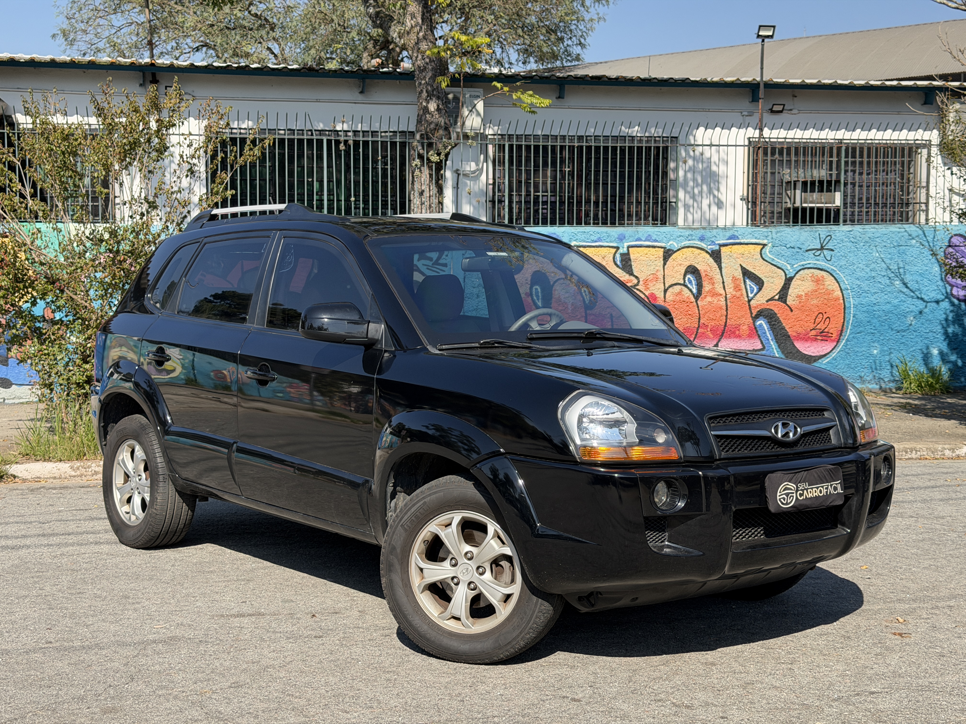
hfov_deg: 39.7
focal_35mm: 48
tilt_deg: -3.7
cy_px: 362
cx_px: 483
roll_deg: +2.7
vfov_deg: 30.3
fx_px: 1339
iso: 64
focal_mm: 6.76
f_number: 1.78
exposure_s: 1/2667
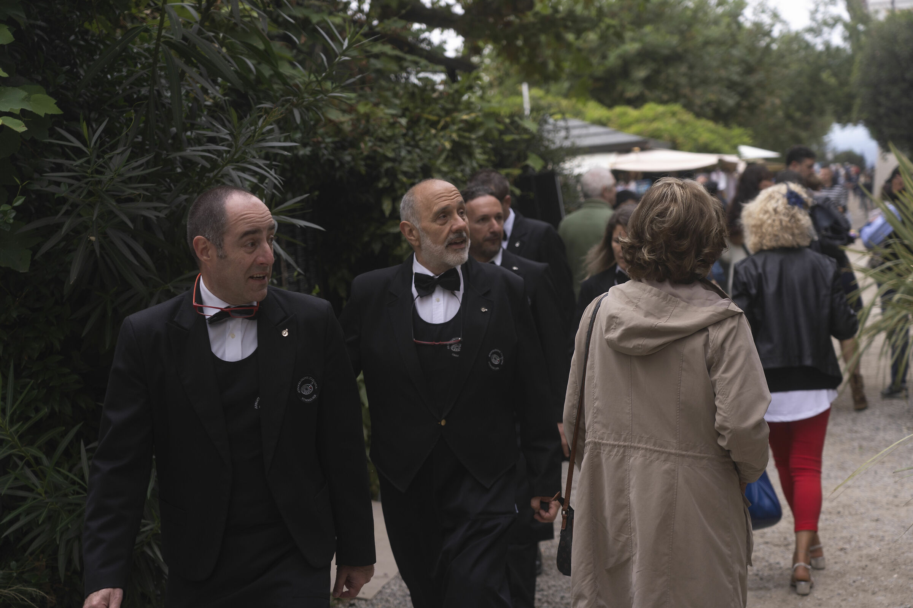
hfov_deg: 29.7
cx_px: 456
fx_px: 1724
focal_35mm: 68
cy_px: 304
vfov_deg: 20.0
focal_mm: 68
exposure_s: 1/160
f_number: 4
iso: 100
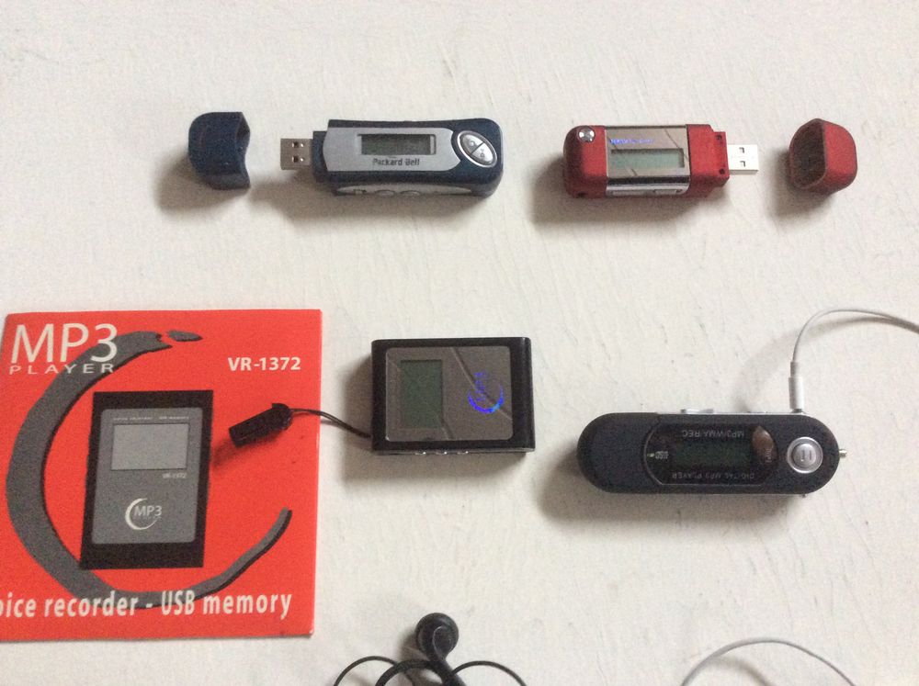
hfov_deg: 56.9
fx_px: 848
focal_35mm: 32
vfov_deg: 44.1
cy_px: 343
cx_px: 460
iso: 320
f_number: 2.4
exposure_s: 1/17
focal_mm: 3.3
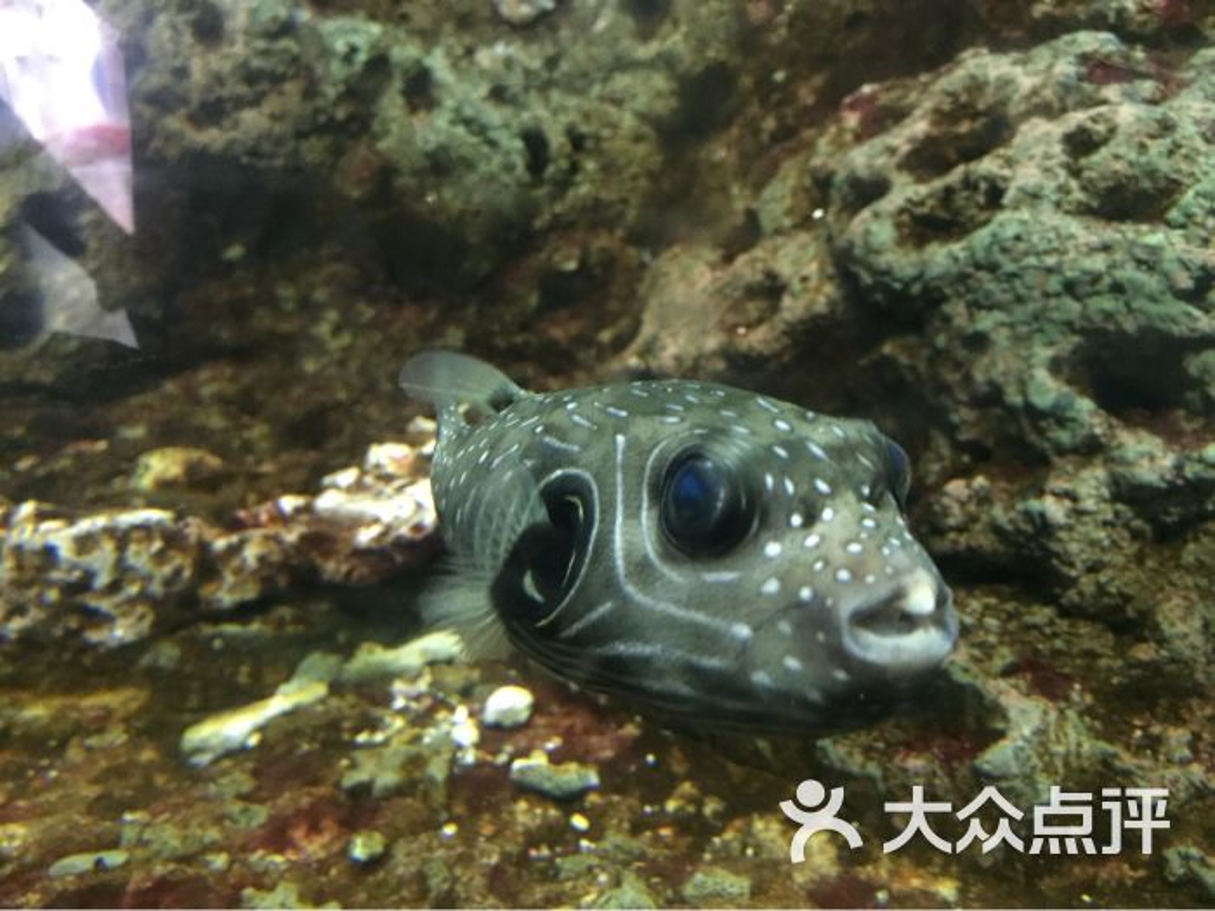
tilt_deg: -23.0
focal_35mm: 29
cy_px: 456
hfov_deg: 61.7
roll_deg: -0.1
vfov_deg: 48.2
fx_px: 1018
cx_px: 608
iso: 320
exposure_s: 1/15
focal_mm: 4.15
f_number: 2.2
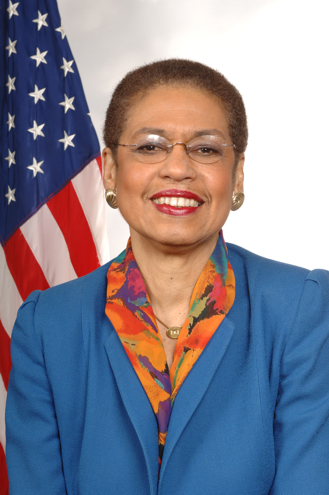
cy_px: 239
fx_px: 777
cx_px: 169
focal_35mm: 57
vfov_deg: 35.4
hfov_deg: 23.9
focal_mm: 35
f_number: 11
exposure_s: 1/250
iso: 250
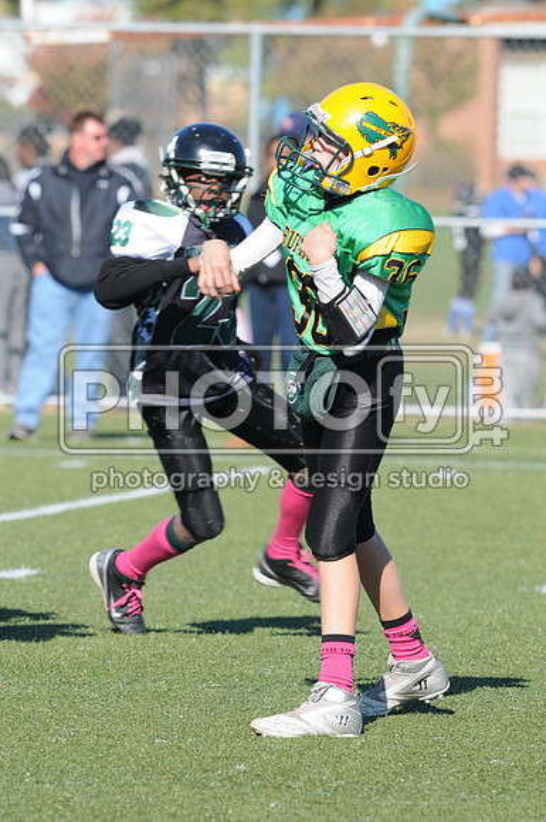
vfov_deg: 4.6
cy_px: 411
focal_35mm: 450
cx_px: 273
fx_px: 10267
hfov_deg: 3.0
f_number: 7.1
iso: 200
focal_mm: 300
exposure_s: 1/500
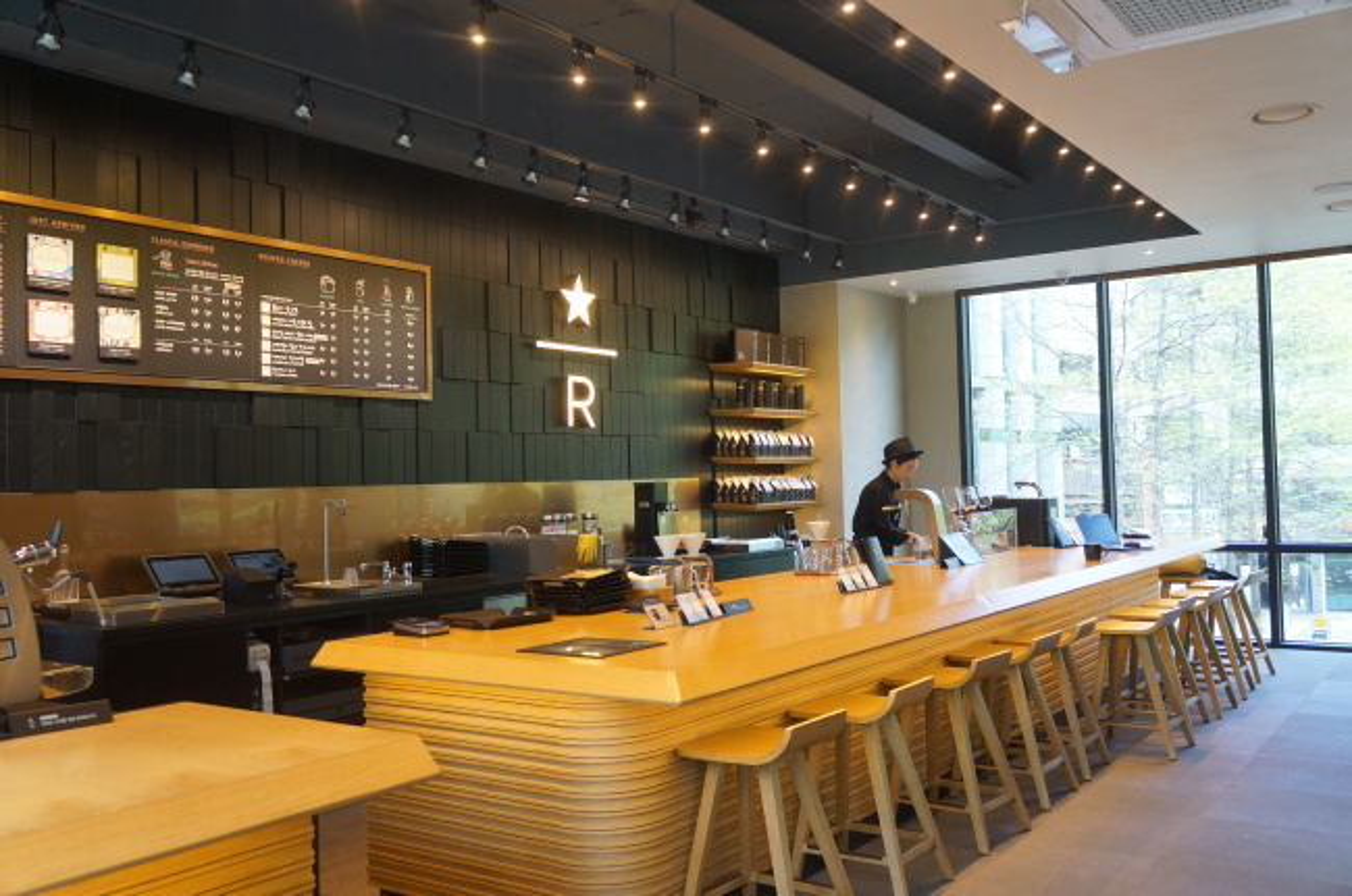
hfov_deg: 59.6
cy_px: 448
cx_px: 676
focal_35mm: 32
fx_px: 1181
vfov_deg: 41.6
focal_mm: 21
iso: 800
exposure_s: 1/160
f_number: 4
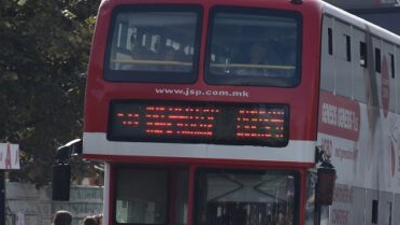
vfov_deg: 2.9
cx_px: 281
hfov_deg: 5.2
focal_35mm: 412
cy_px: 191
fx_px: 4369
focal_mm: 140
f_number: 5.6
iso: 280
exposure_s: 1/1000
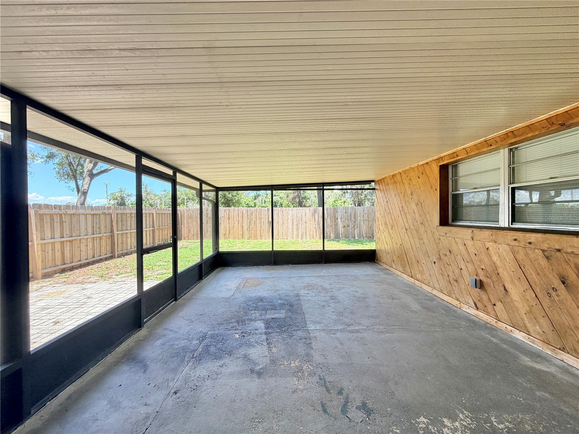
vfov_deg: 85.7
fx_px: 234
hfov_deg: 102.1
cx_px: 290
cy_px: 217
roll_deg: +0.3
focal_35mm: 14
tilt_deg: -0.9
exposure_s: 1/138
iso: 64
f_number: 2.2
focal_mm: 2.22
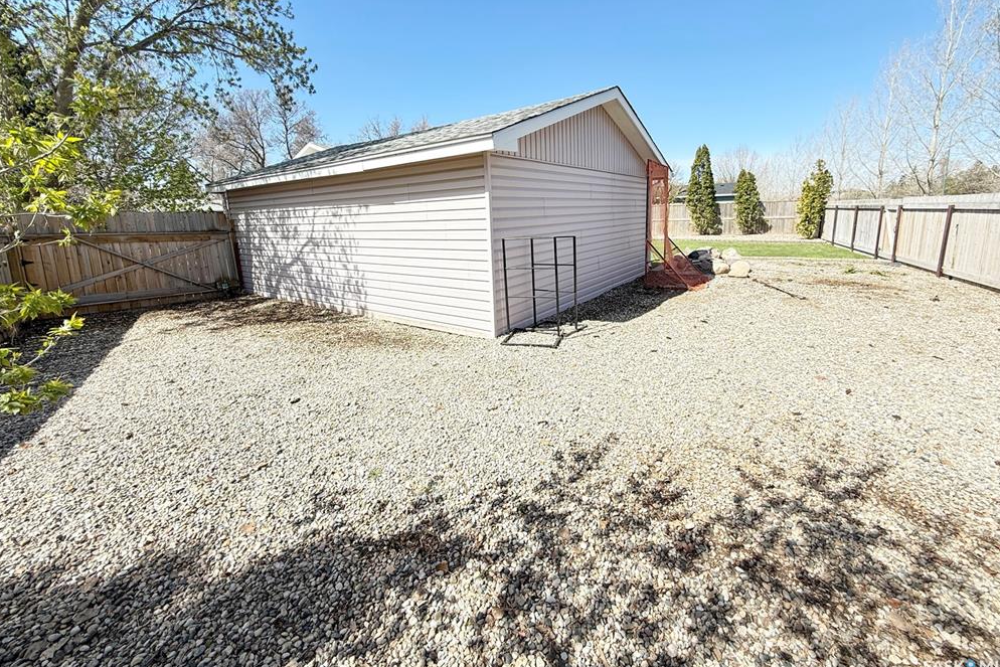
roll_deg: +1.7
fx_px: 417
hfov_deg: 100.4
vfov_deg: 76.9
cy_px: 288
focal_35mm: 15
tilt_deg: -9.4
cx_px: 508
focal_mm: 2.22
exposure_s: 1/502
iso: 50
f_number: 2.2
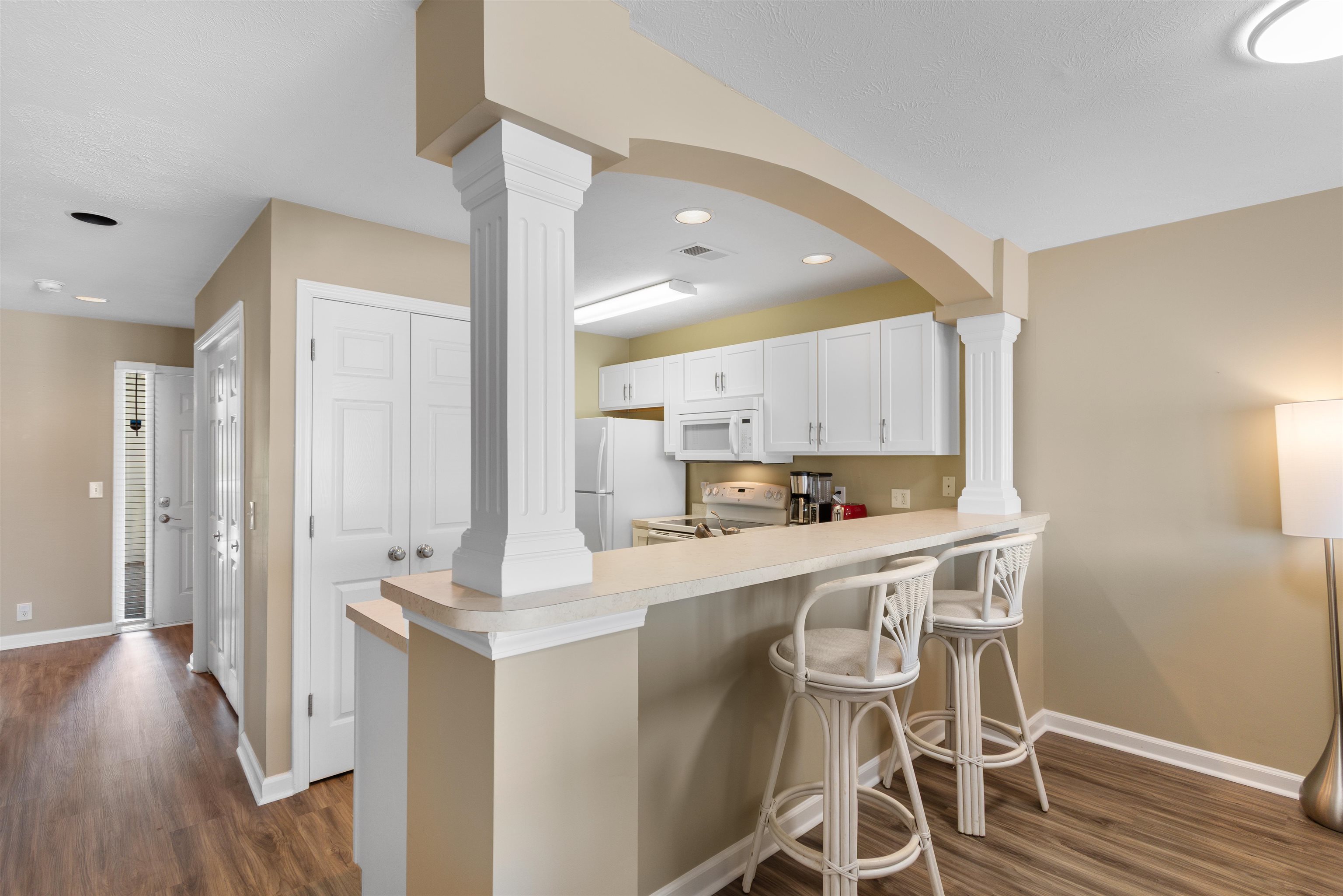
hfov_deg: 93.3
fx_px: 634
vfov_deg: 70.4
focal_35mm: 17
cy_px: 448
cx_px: 672
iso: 100
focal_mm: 11.5
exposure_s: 1/10
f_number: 4.8
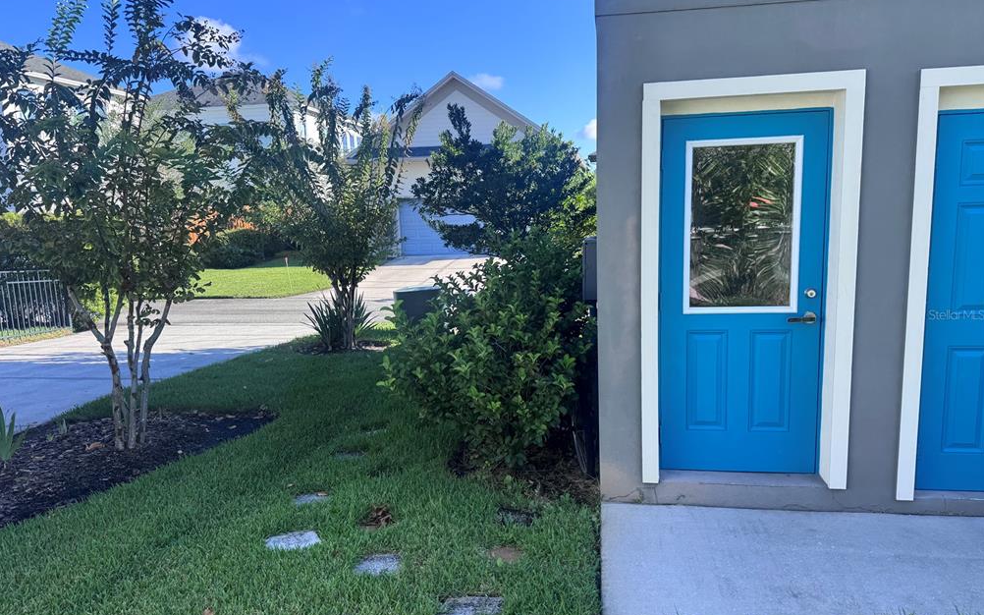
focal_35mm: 26
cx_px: 485
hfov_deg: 70.4
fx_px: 697
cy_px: 314
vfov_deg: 47.6
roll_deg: +3.0
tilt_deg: -7.4
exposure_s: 1/1366
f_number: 1.78
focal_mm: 6.76
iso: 80
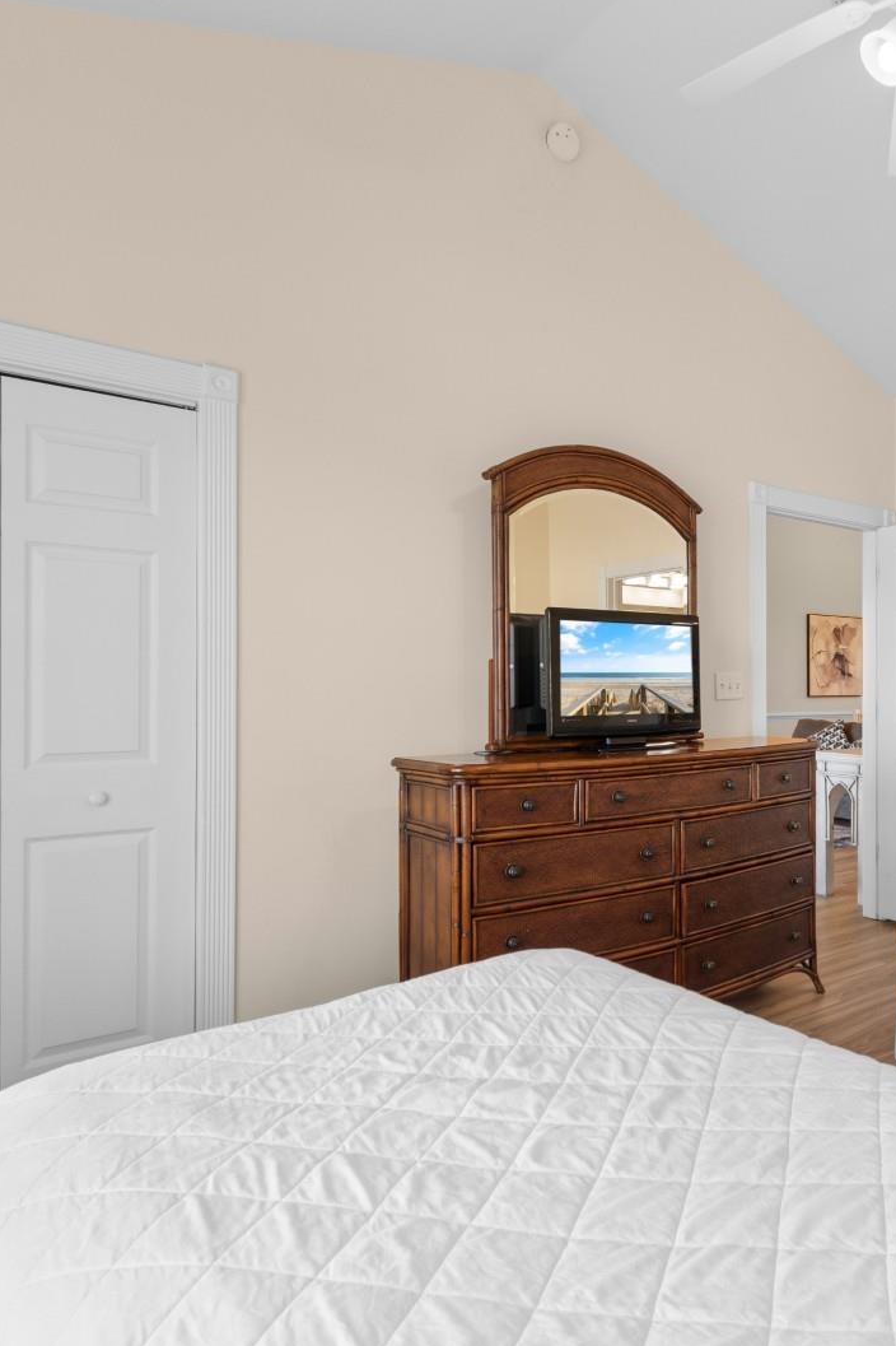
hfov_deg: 51.2
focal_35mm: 23
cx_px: 733
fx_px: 859
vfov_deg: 76.1
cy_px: 674
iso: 100
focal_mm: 10
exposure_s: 1/8
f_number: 4.5
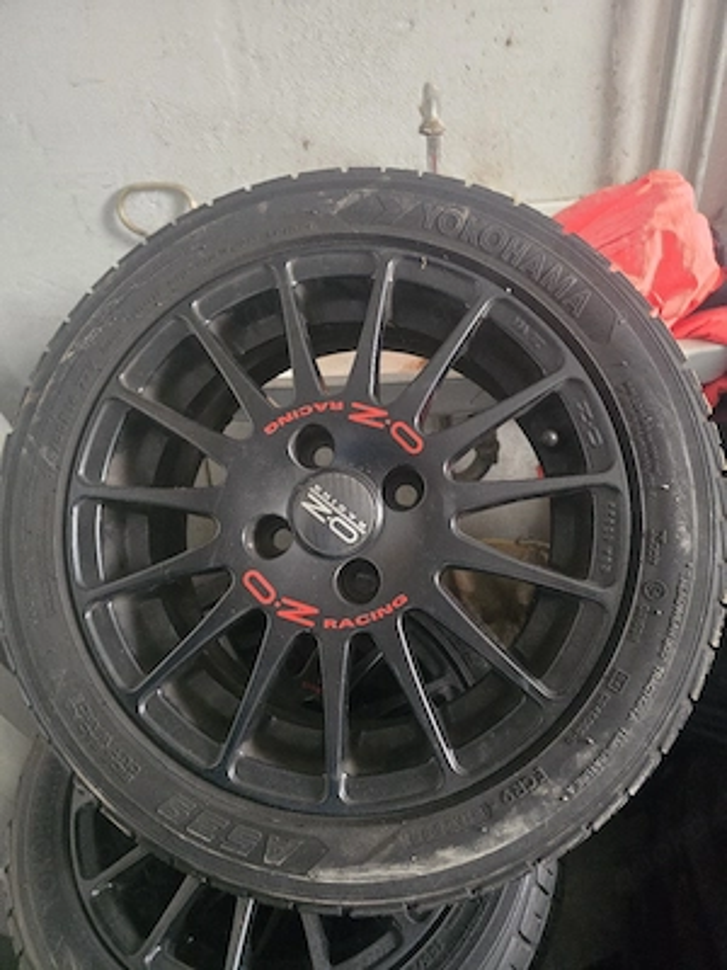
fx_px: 644
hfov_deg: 58.9
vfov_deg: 73.9
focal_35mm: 23
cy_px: 485
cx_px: 364
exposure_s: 1/16.7
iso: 2500
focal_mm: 6.3
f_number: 1.7
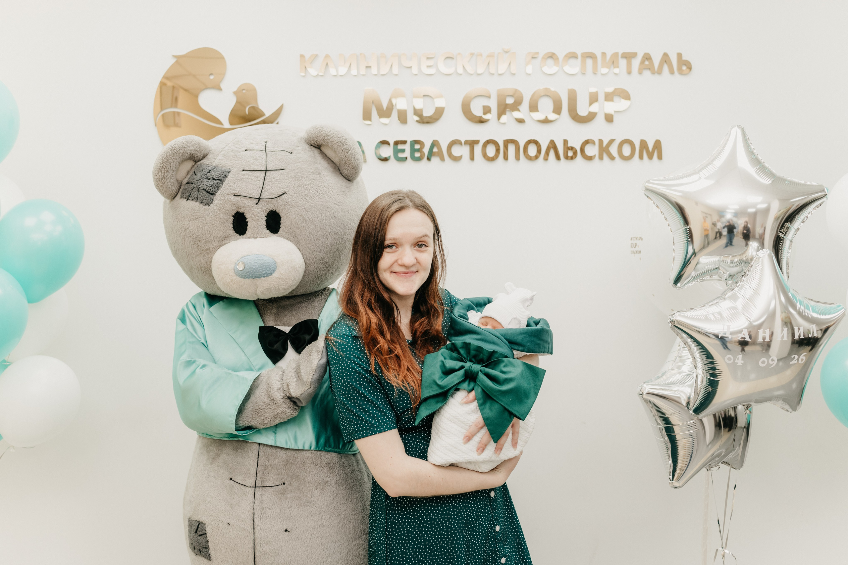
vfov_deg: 37.9
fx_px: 824
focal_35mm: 35
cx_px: 424
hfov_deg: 54.4
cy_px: 282
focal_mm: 35
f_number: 4
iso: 400
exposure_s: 1/160
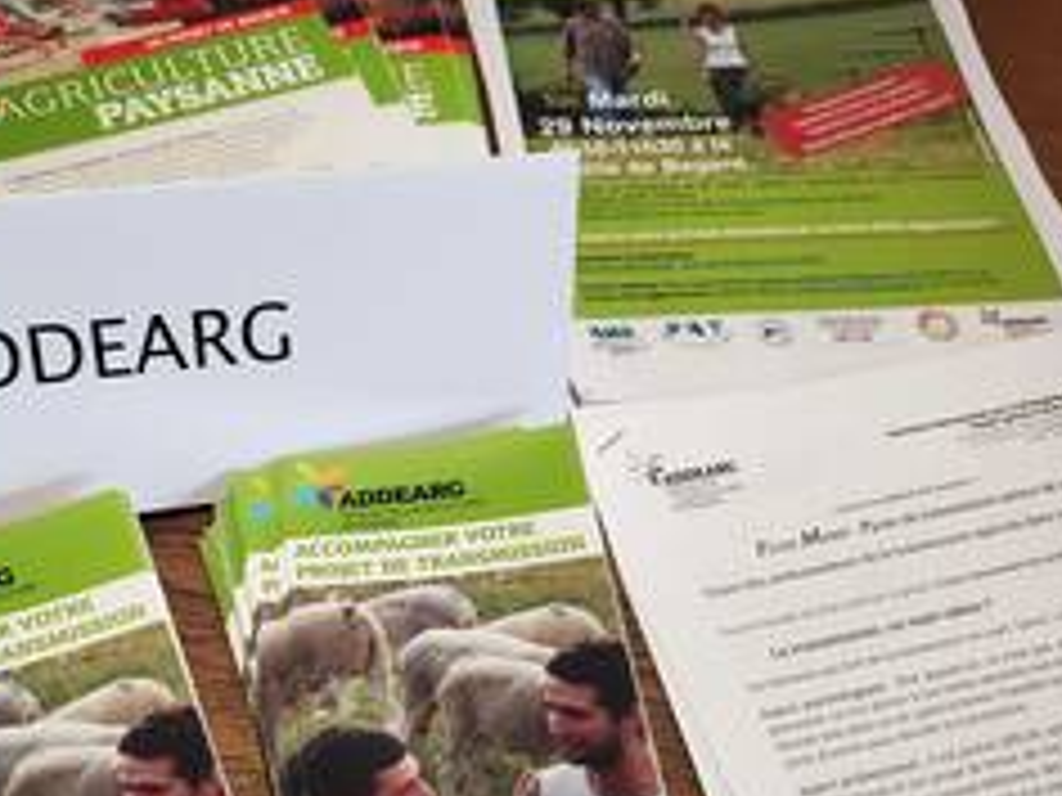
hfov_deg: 42.2
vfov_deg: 32.3
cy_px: 585
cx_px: 333
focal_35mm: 44
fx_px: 1350
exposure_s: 1/50
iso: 200
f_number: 1.5
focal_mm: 4.3
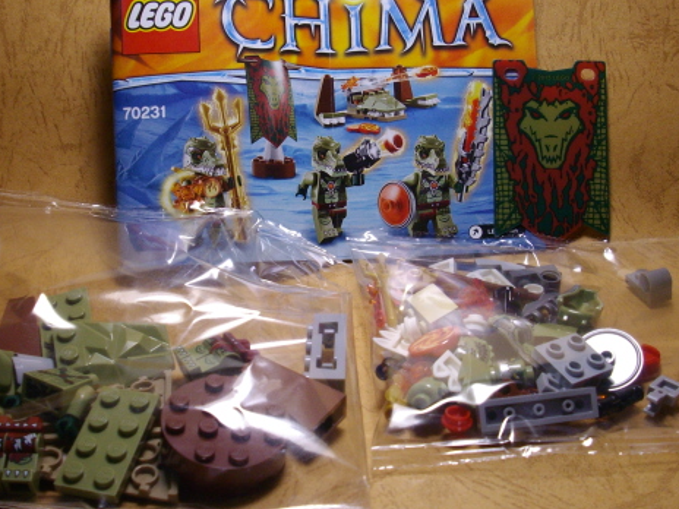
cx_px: 332
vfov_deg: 28.5
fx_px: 1000
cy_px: 202
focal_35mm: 51
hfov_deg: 37.5
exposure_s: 1/80
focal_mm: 6.2
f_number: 2.8
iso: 160
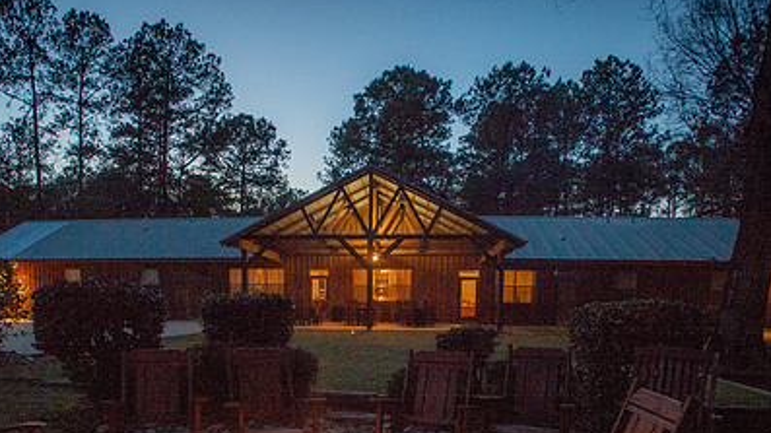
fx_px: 531
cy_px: 351
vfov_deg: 42.2
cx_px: 346
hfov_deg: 71.7
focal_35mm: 26
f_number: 4
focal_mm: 17
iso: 4000
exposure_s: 1/200
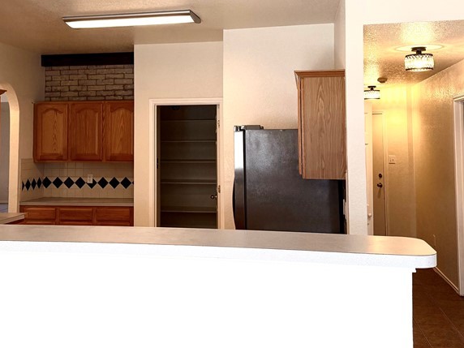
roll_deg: +0.1
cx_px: 181
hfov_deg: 43.6
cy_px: 104
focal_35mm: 43
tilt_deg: +3.7
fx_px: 576
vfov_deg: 33.2
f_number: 1.78
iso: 200
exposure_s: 1/183
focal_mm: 6.76
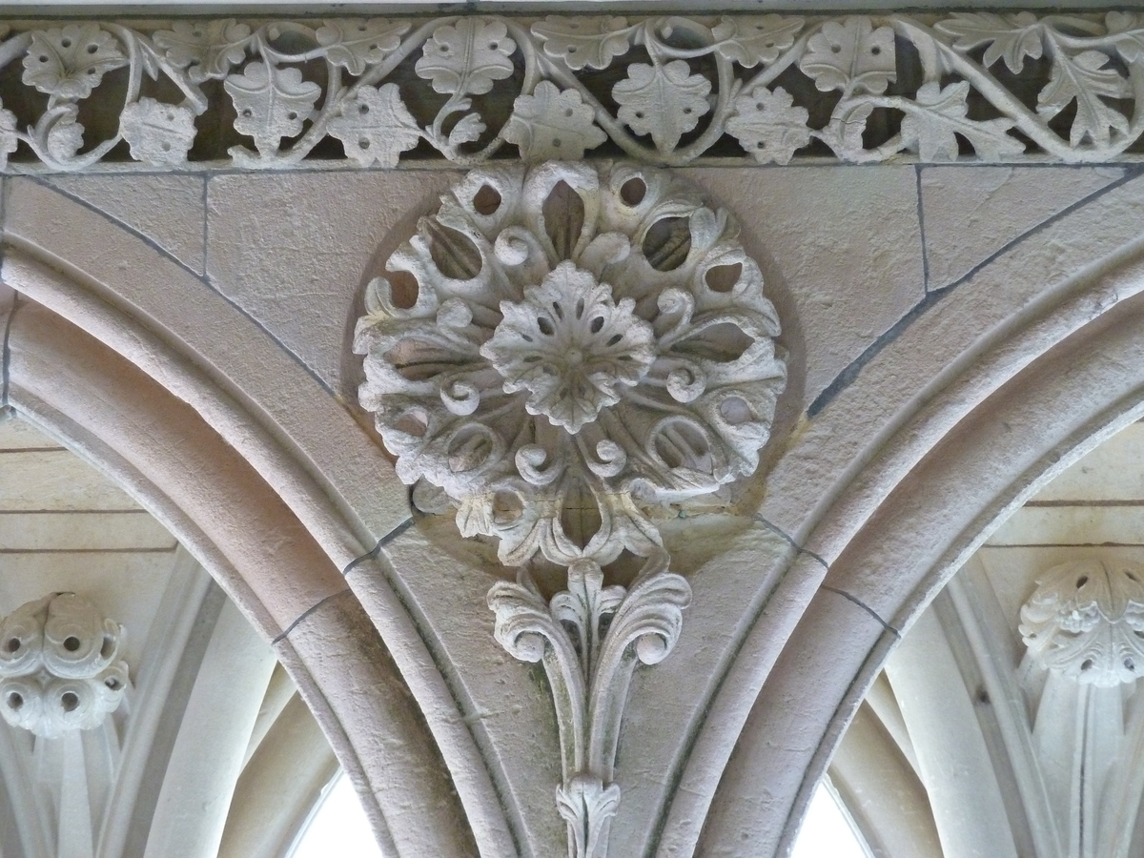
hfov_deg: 25.0
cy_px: 429
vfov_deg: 18.9
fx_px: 2578
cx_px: 572
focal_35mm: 78
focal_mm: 12.8
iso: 400
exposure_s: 1/15
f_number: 4.2
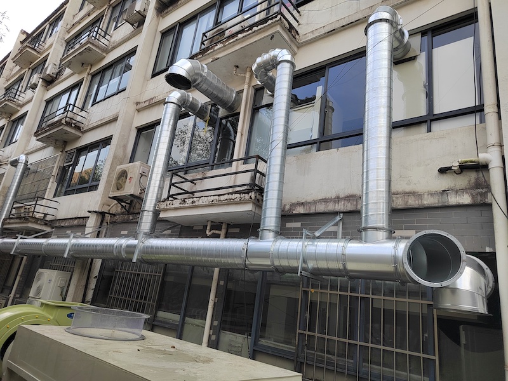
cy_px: 190
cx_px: 254
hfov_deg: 73.9
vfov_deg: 58.9
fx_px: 338
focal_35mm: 23
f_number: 1.9
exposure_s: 1/990
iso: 322
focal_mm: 5.52
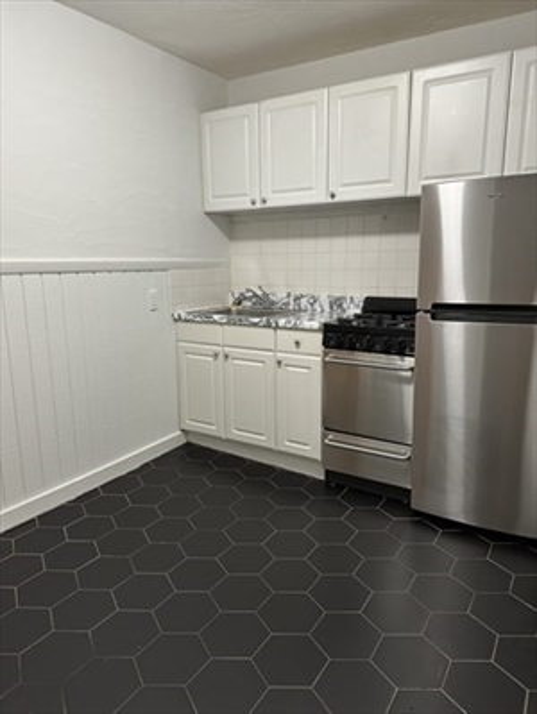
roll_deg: -0.8
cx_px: 268
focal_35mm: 24
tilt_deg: -12.2
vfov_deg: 71.5
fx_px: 496
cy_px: 357
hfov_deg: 56.9
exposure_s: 1/60
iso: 320
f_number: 1.78
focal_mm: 6.86
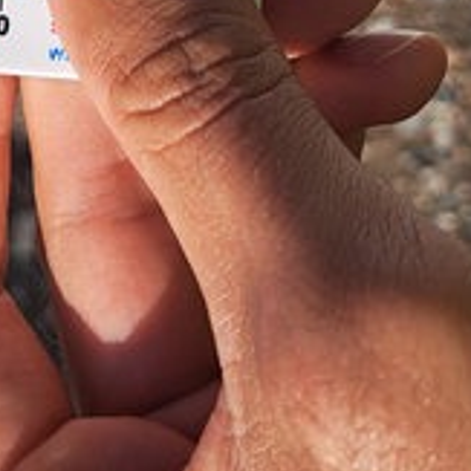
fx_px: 1201
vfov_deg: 21.4
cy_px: -3
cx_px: 72
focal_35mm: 78
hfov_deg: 21.8
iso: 50
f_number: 1.8
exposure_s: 1/2222
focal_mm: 5.23
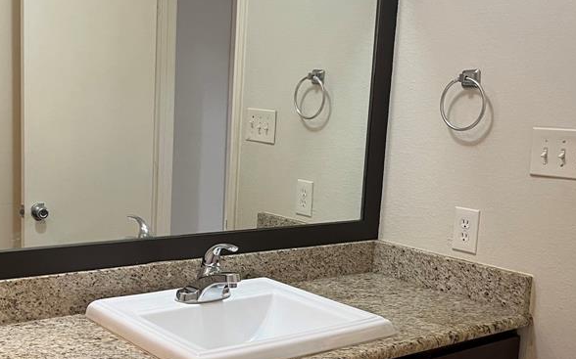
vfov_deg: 26.8
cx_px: 212
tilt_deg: -9.6
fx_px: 753
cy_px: 201
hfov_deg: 41.5
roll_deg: -2.1
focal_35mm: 48
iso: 200
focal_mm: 5.1
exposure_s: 1/60
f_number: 1.6
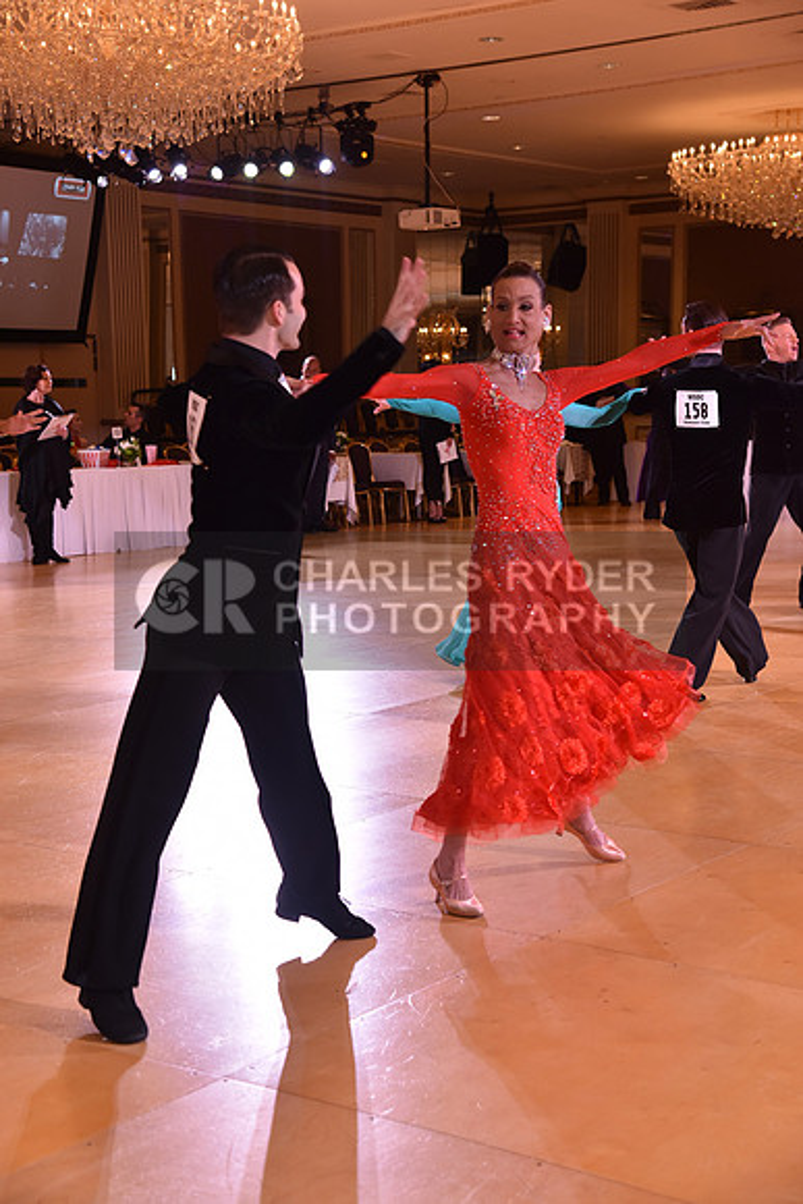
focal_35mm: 58
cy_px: 602
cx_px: 402
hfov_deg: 23.4
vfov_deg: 34.5
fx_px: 1939
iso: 1250
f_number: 5
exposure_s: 1/250
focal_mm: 58
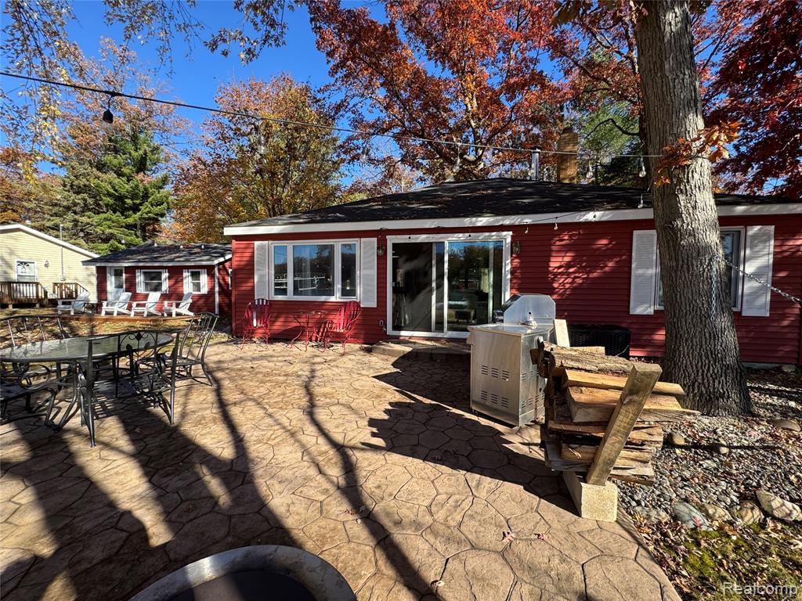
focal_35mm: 14
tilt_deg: -2.4
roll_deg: -1.2
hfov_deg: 102.1
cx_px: 401
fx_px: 324
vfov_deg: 85.7
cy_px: 300
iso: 50
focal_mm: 2.22
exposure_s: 1/610
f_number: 2.2
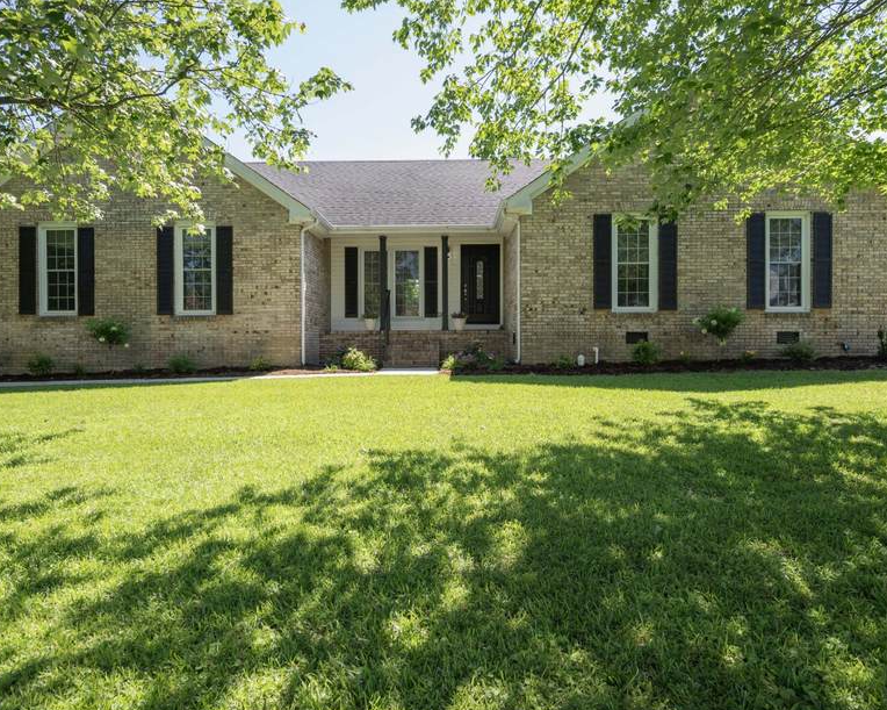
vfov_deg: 63.1
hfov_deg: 75.0
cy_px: 344
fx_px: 577
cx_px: 430
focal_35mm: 22
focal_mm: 14
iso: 100
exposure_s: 1/125
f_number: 5.6
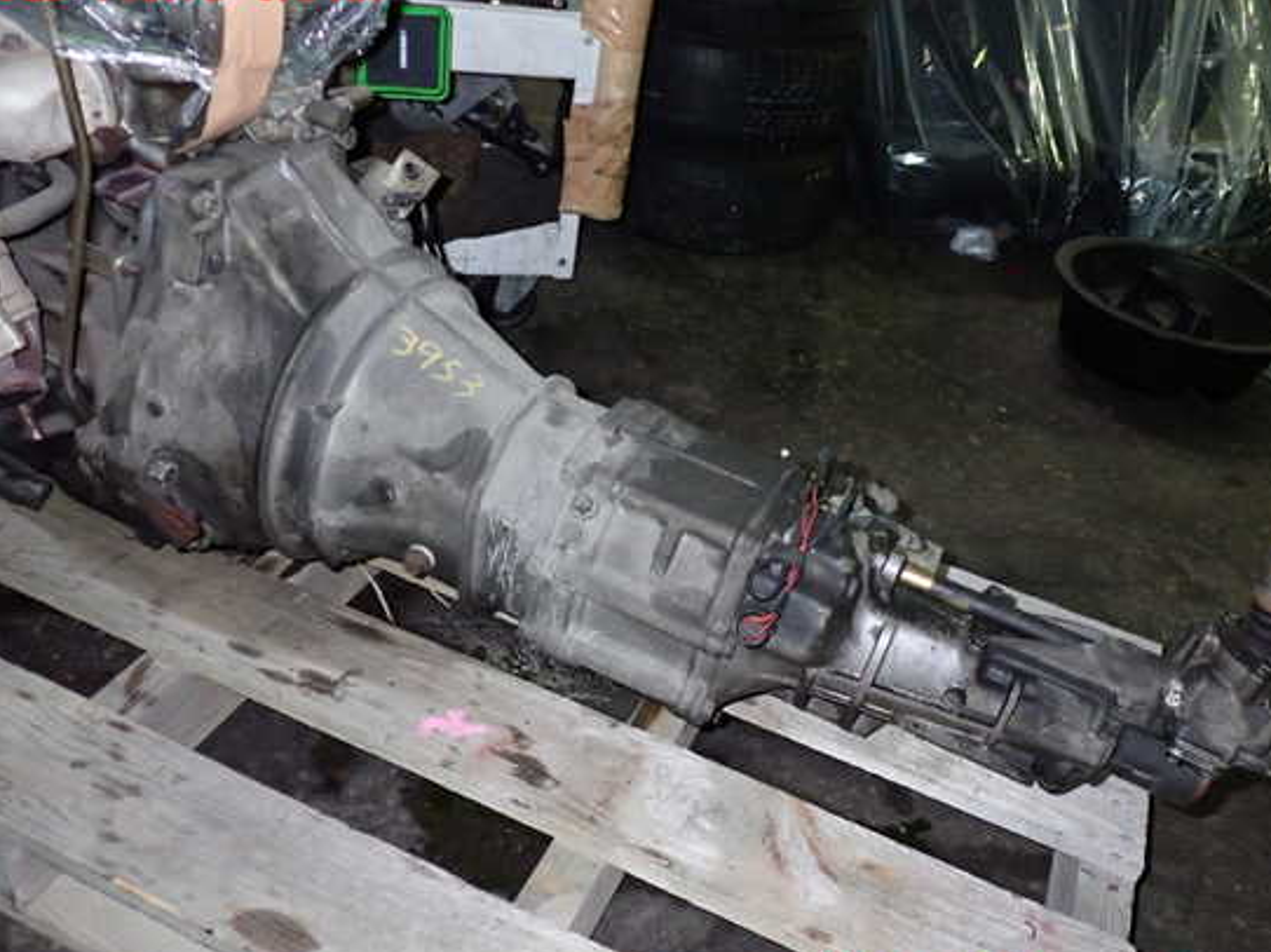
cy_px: 483
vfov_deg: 45.4
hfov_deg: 58.4
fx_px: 1138
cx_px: 659
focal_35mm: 31
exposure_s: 1/30
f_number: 6.3
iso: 800
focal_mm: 5.05
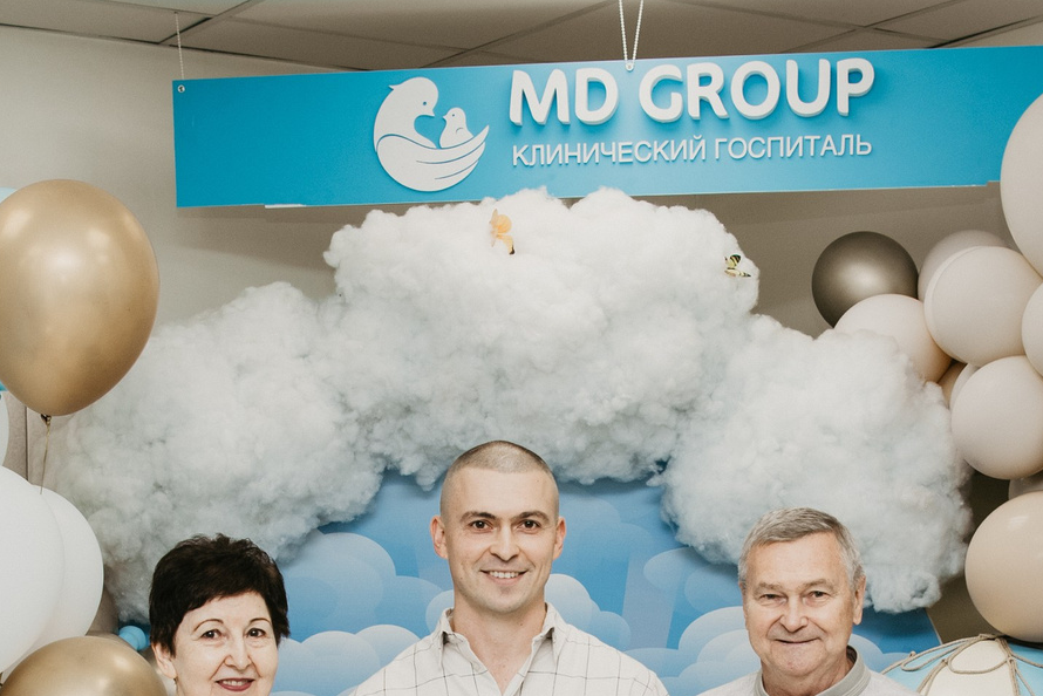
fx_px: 2000
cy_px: 885
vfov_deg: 18.5
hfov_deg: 29.2
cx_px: 526
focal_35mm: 69
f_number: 4
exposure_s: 1/160
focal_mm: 24
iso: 160
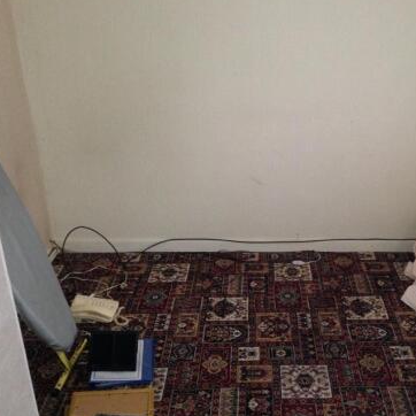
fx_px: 639
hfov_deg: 35.6
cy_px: 237
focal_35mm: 47
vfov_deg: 36.0
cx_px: 290
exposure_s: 1/16
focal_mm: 4.12
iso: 250
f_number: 2.4
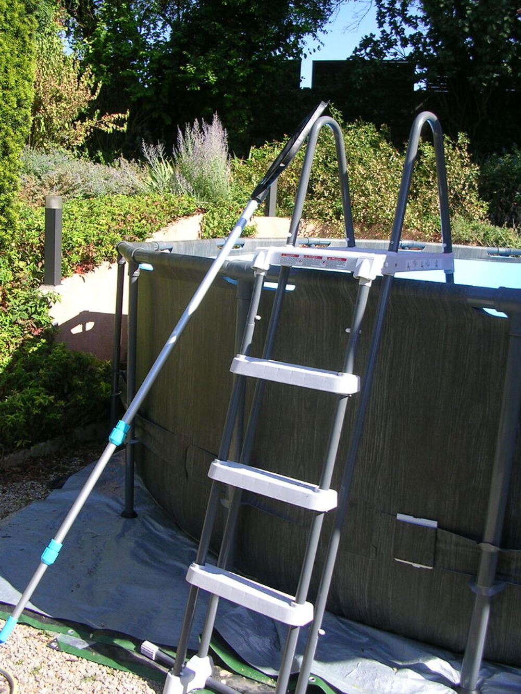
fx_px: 762
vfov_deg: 49.0
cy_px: 347
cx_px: 260
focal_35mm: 38
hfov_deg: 37.7
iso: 50
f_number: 2.8
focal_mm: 5.8
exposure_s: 1/468
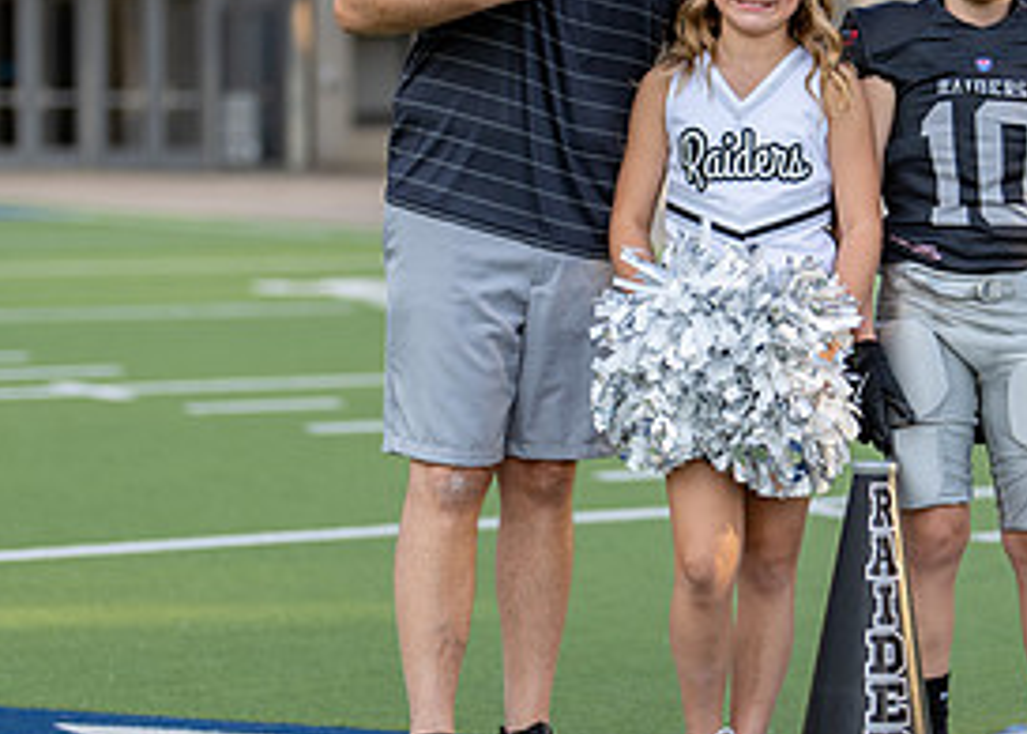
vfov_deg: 10.7
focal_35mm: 134
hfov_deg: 14.9
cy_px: 355
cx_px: 808
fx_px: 3908
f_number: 1.2
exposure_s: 1/2000
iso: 100
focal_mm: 50
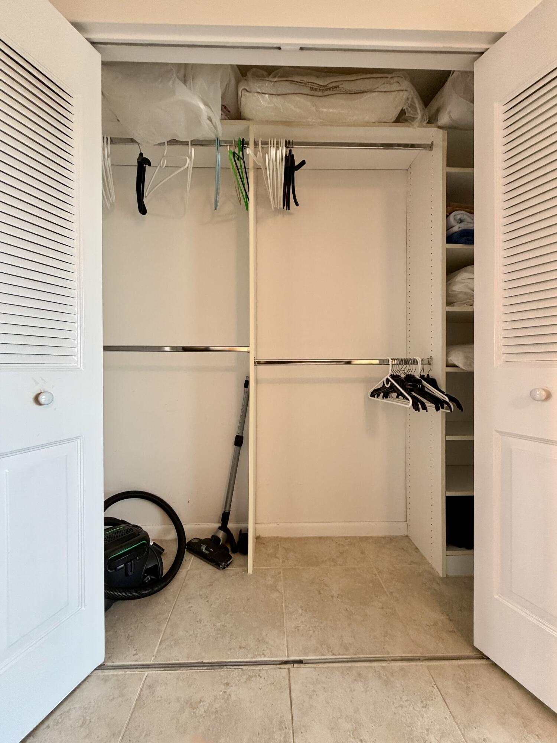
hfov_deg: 85.7
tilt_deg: -1.2
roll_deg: +0.1
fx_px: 300
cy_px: 372
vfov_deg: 102.1
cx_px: 278
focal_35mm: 14
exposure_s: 1/60
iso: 250
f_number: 2.2
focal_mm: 2.22
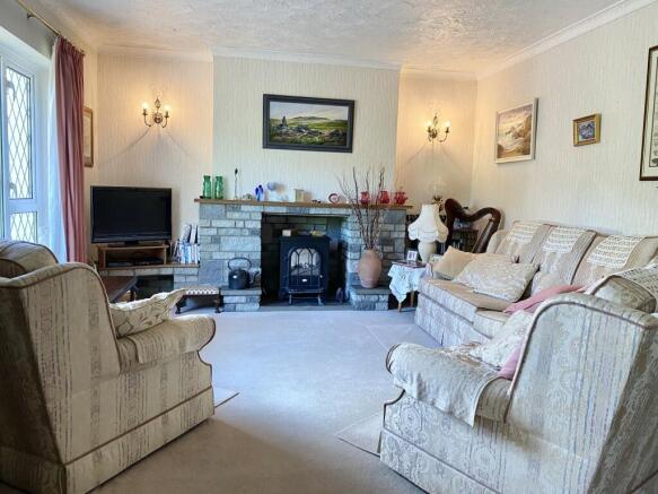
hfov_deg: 67.3
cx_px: 329
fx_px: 494
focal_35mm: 26
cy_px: 247
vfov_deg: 53.0
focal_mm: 4.25
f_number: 1.8
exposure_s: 1/50
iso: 64
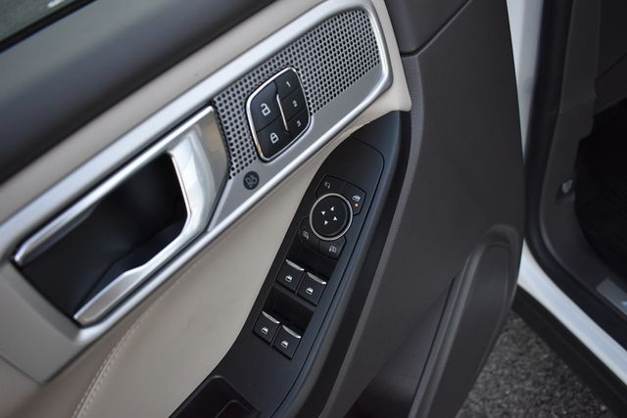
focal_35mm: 27
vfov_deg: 48.0
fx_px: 470
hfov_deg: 67.4
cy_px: 209
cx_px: 314
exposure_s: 1/200
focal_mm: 18
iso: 800
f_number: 3.5
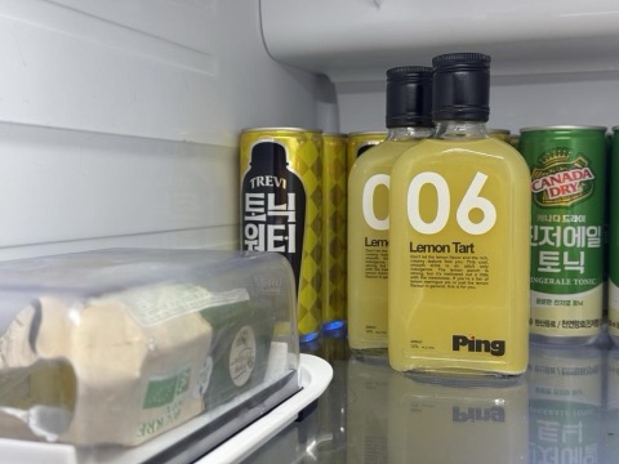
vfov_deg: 30.3
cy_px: 232
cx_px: 310
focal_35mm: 48
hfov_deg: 39.7
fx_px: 858
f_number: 1.78
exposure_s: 1/56
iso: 125
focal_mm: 6.76
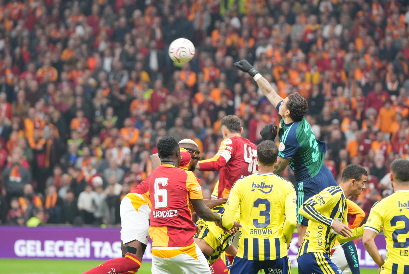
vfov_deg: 5.4
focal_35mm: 256
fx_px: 2916
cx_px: 204
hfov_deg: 8.0
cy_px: 137
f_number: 3.2
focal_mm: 171
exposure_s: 1/1000
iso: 2500
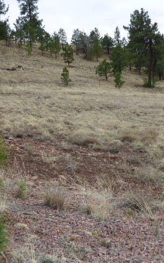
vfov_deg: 38.2
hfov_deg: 24.4
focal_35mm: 53
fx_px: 379
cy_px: 131
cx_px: 94
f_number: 3.5
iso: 100
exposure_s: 1/500
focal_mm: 6.47
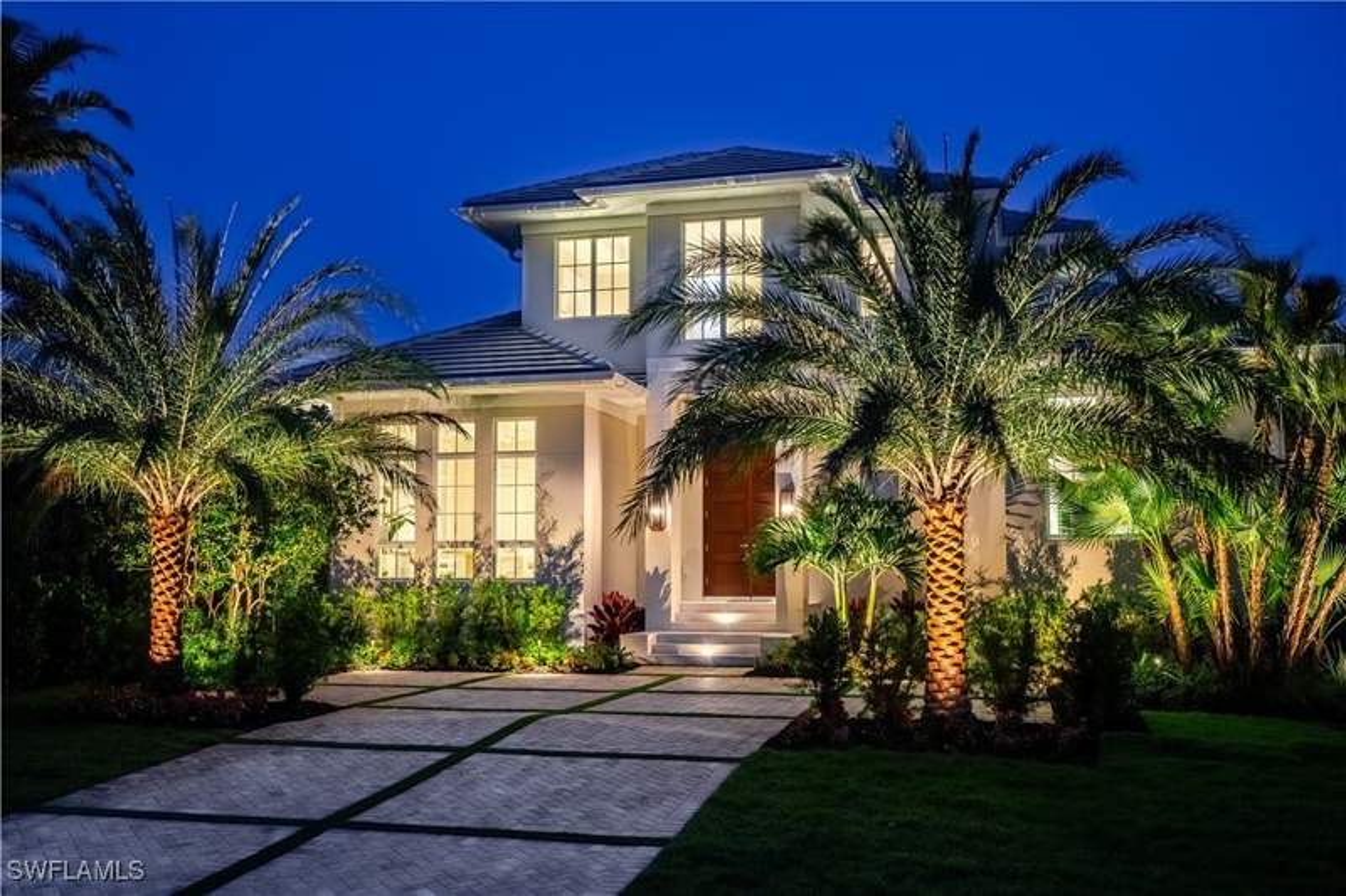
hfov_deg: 55.1
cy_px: 448
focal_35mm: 34
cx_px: 673
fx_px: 1290
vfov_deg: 38.3
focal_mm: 34.5
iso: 800
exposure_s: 1/30
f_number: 9
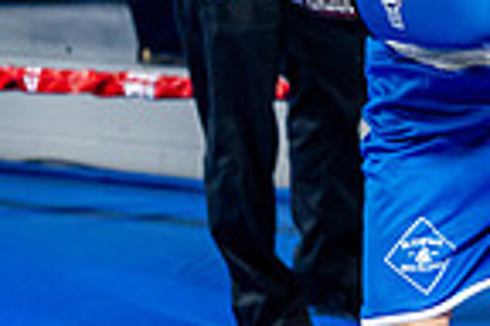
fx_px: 2749
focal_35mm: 202
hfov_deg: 9.7
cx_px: 851
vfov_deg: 6.8
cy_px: 73
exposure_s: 1/800
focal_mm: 50
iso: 4000
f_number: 2
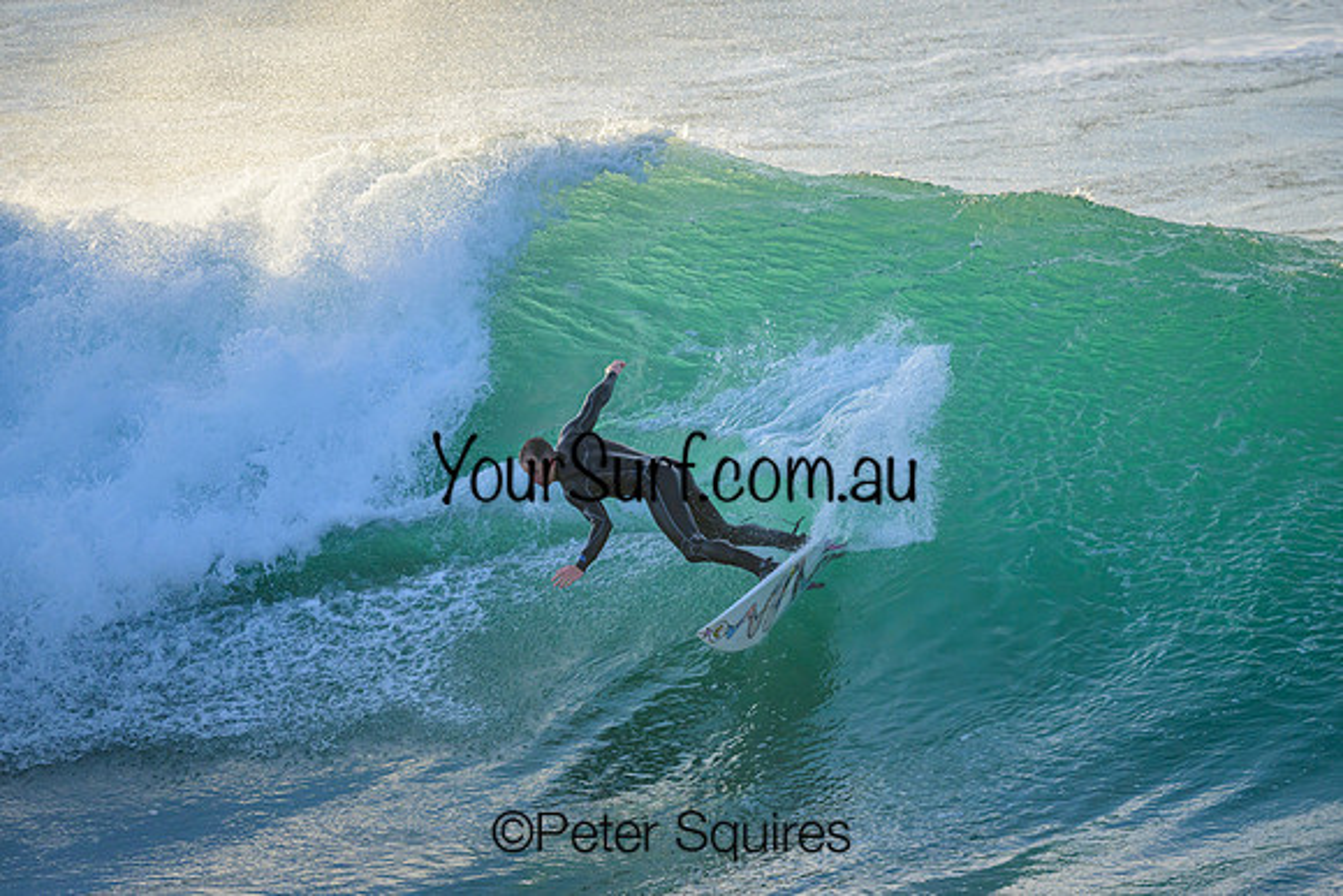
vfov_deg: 1.7
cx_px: 672
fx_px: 29850
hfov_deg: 2.6
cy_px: 448
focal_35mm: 800
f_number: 6.3
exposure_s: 1/2000
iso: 1250
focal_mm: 800
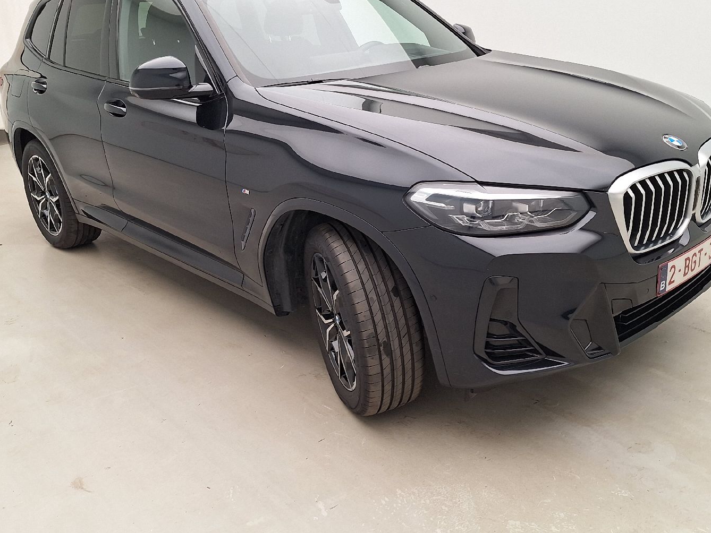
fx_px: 678
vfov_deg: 42.8
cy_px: 227
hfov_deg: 55.3
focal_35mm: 33
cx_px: 365
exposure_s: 1/100
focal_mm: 5.54
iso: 64
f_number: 1.8
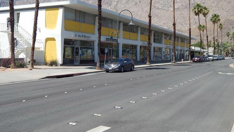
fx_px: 261
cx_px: 118
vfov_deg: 28.2
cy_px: 48
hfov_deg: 48.4
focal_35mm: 42
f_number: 3.4
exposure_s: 1/1250
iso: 125
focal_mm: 6.8
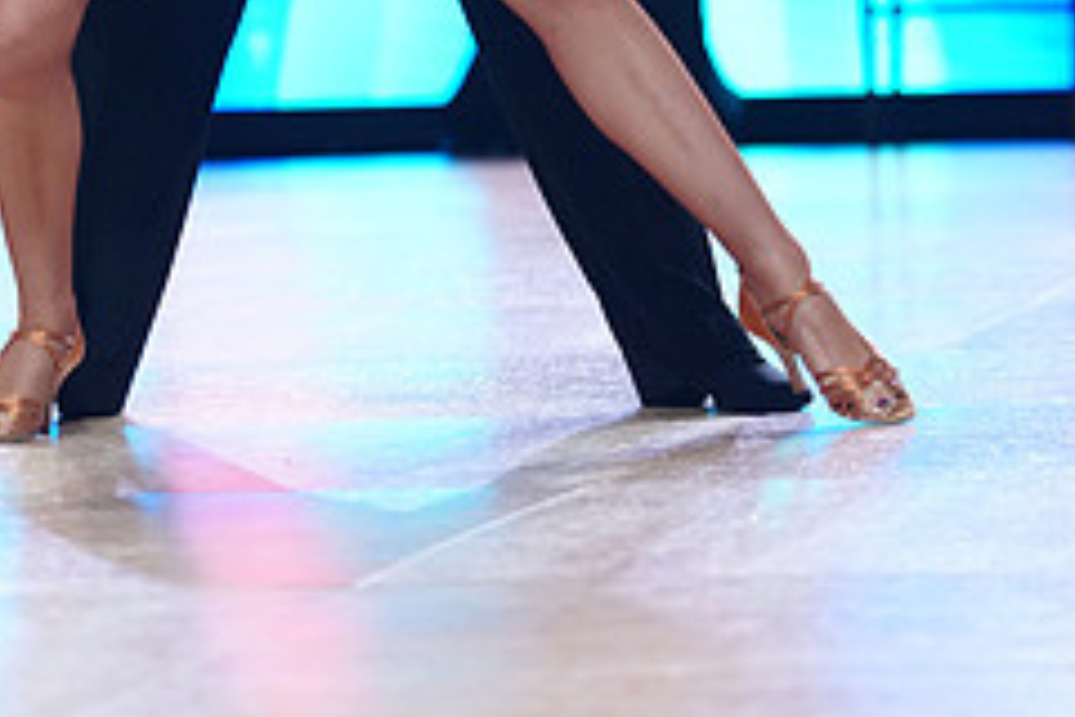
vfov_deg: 4.6
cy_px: -408
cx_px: 370
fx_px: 8808
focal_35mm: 295
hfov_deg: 7.0
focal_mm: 122
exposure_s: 1/500
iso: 2000
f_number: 2.8
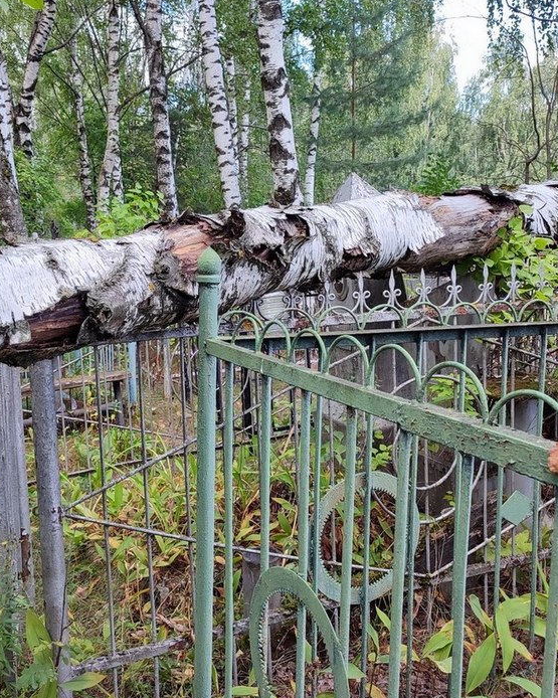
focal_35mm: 36
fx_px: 743
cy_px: 318
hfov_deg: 40.7
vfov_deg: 50.2
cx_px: 197
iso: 60
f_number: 1.9
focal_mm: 6.04
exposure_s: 1/100
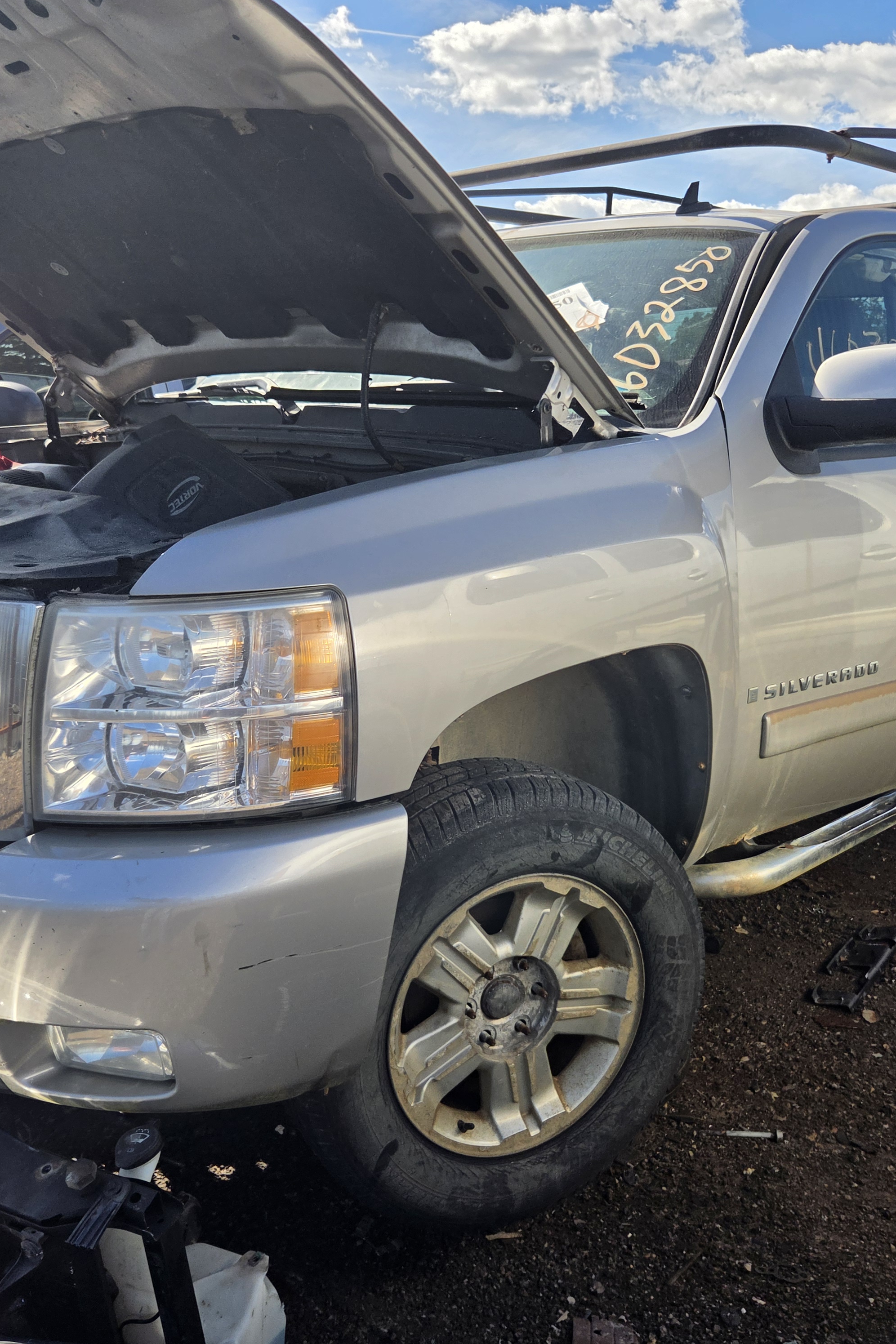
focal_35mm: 32
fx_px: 1195
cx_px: 418
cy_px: 673
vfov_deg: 58.7
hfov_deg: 41.1
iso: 80
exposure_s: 1/4770
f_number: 1.8
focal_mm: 5.4
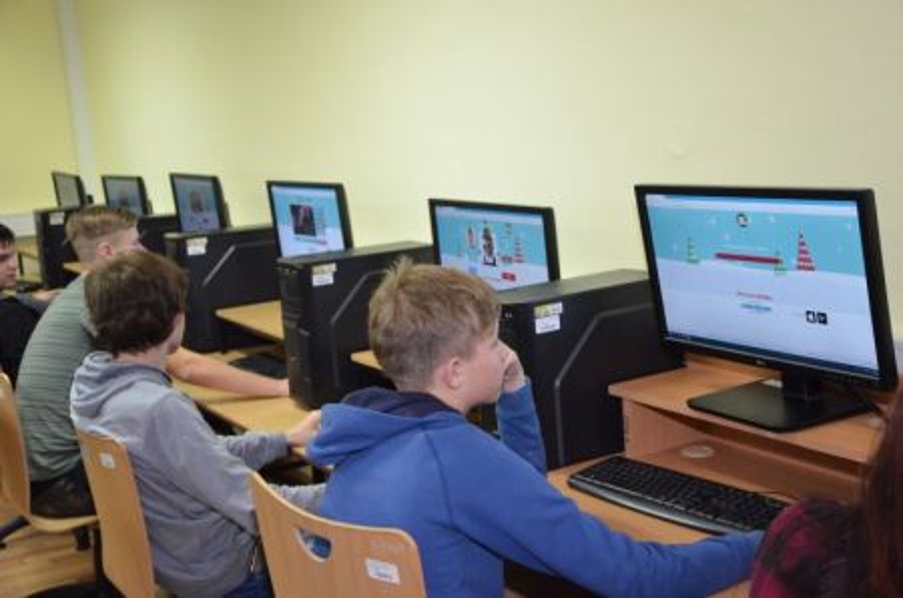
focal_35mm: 51
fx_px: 1277
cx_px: 452
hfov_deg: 39.0
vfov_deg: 26.4
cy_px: 299
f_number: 4.2
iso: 2200
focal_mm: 34
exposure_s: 1/60
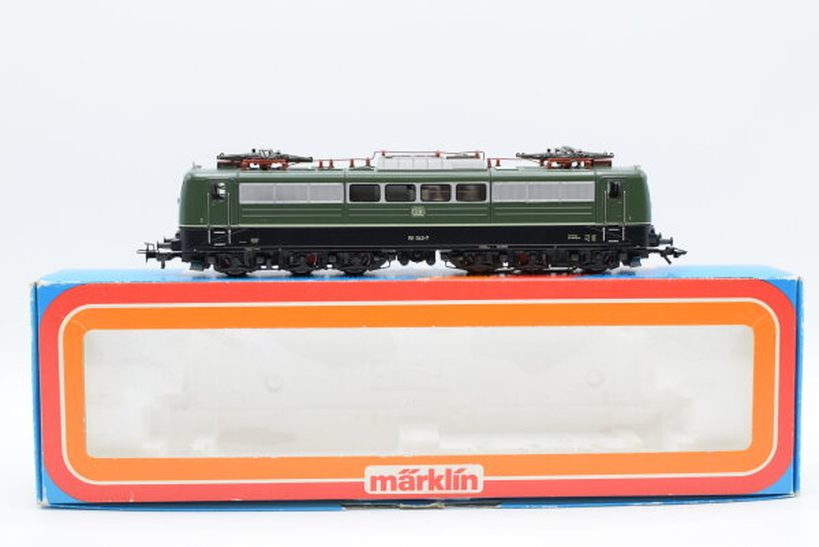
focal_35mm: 52
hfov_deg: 37.8
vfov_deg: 25.8
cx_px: 410
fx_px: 1195
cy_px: 274
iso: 400
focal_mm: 35
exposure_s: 1/125
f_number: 8
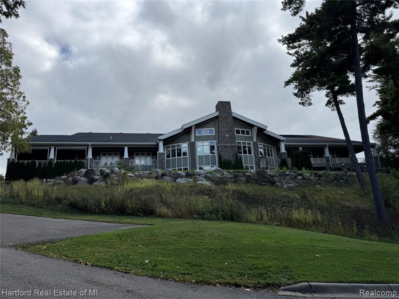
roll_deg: +3.2
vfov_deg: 56.8
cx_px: 200
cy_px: 150
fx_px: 277
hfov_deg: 71.6
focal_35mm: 24
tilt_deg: +15.3
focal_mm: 6.76
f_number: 1.78
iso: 80
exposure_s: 1/6410
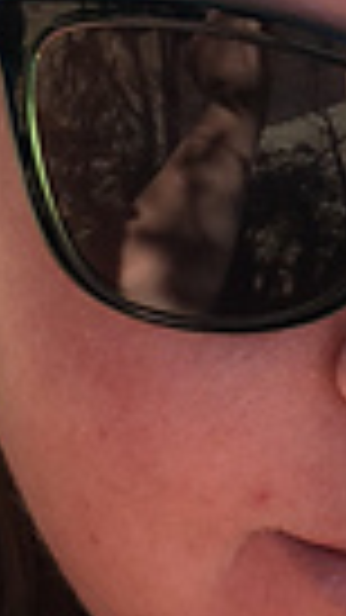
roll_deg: +1.6
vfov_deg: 14.5
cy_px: 112
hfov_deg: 8.2
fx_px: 2399
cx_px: 364
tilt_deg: -19.1
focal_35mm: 147
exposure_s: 1/630
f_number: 2.2
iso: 25
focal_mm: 4.15
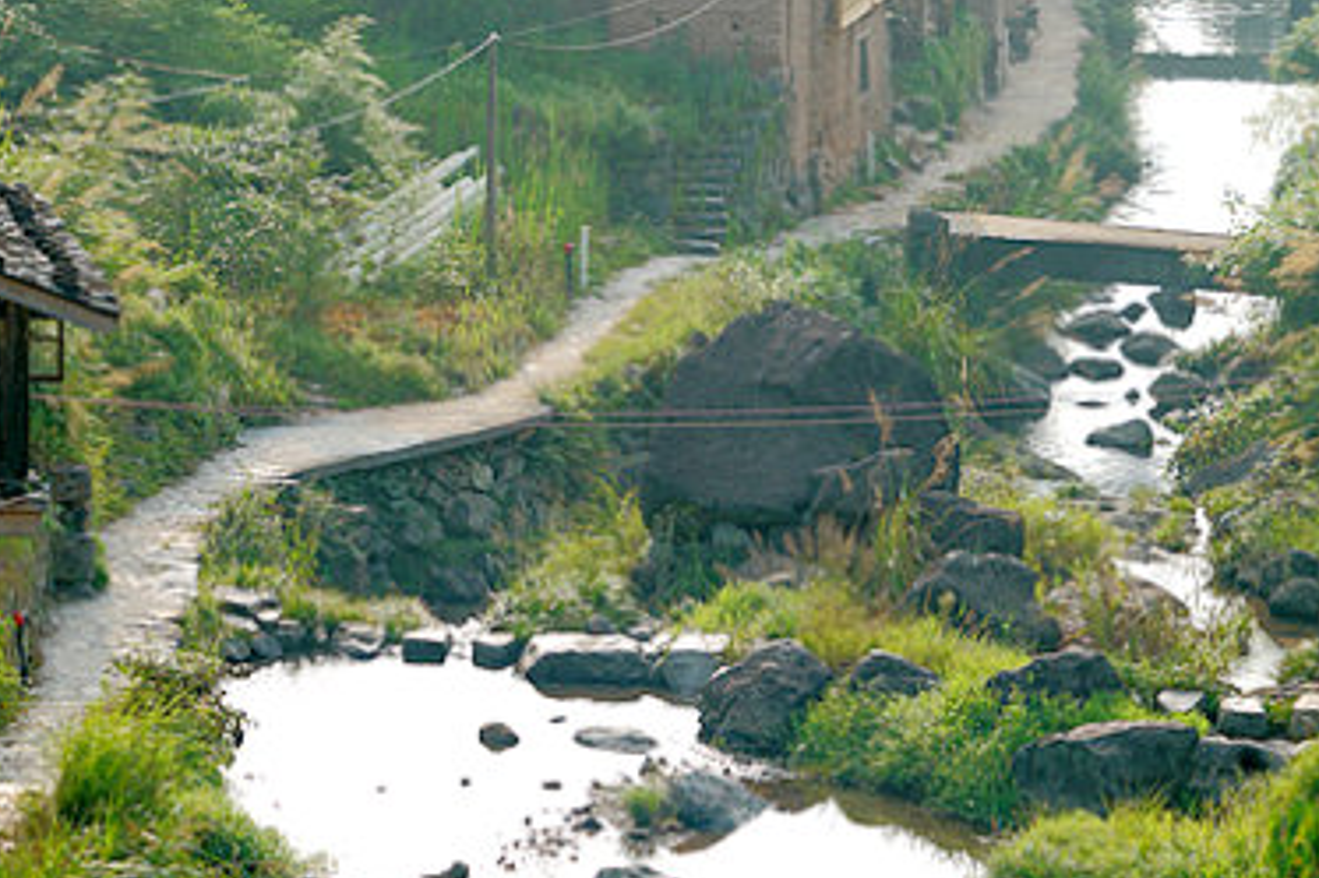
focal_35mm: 166
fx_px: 6079
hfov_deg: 12.4
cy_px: 349
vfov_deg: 8.3
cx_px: 483
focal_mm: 90
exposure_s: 1/50
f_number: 8
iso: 50
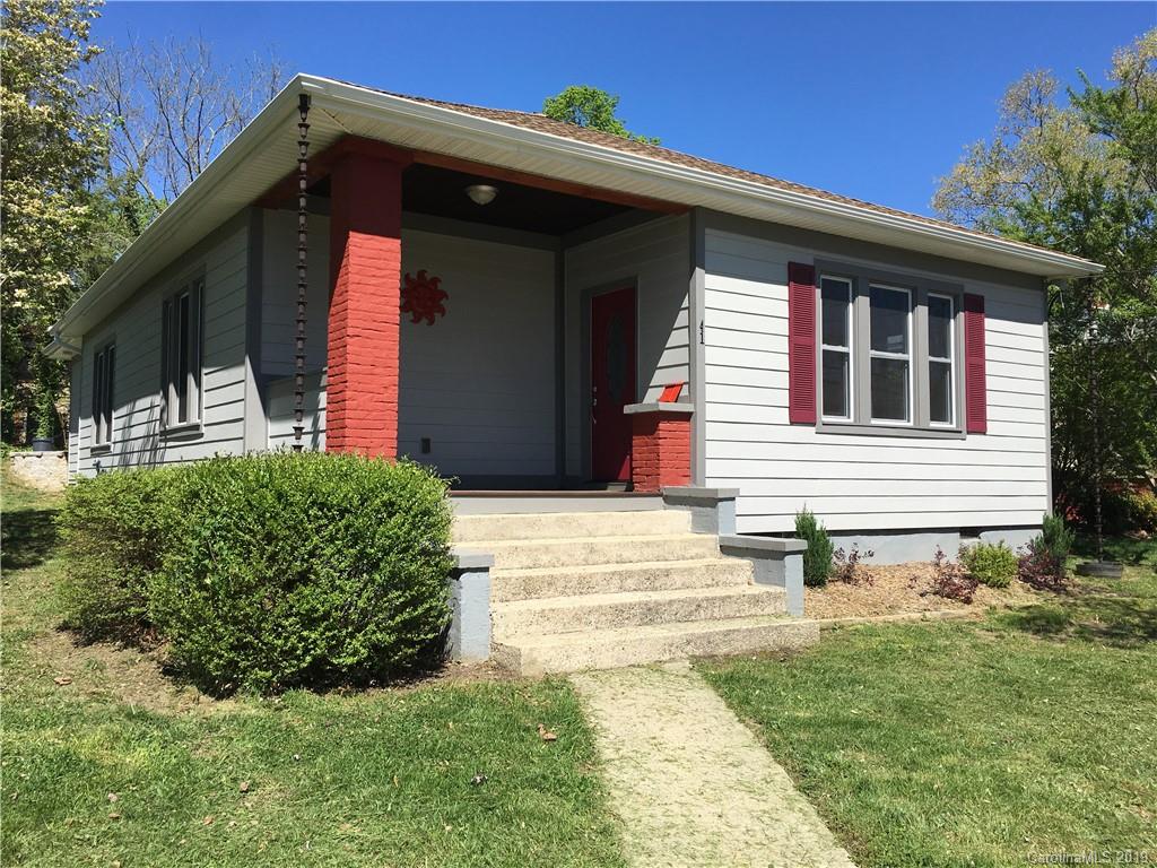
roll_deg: -0.7
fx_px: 969
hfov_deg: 61.7
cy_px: 434
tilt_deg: +3.2
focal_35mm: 29
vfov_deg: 48.2
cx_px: 578
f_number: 2.2
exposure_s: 1/1789
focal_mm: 4.15
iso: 25
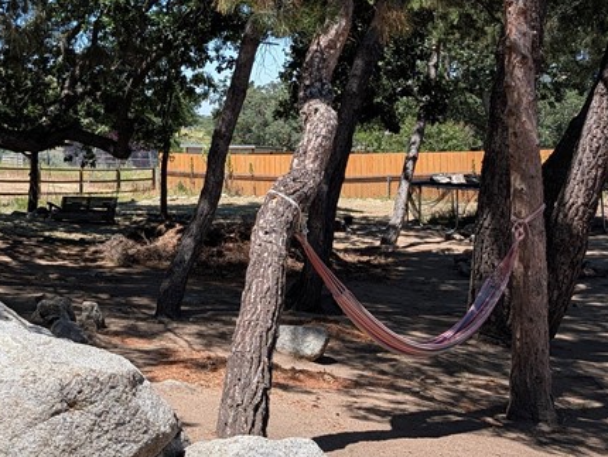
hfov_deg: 29.4
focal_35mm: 57
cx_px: -110
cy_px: 82
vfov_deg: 25.2
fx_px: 1002
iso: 21
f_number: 1.68
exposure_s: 1/781
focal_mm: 6.9
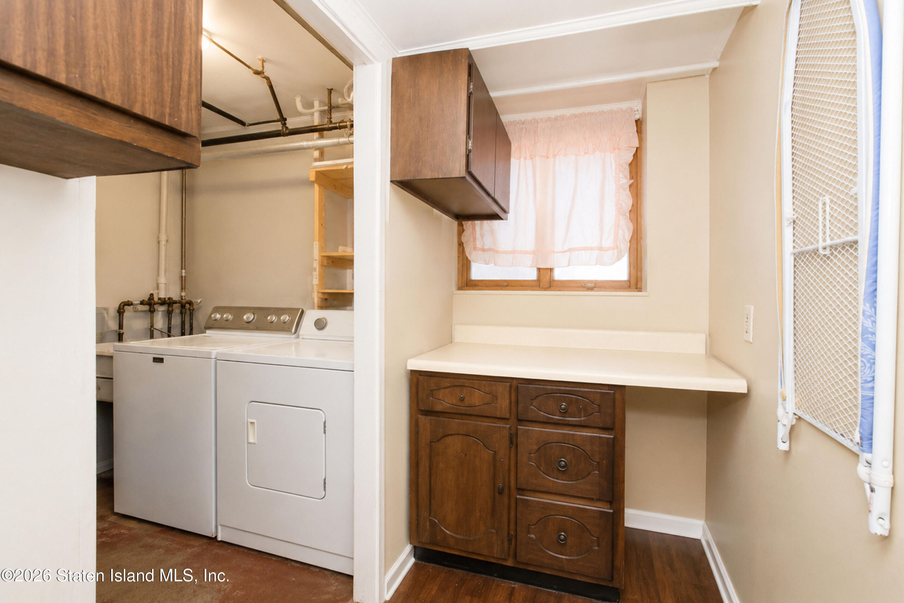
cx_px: 452
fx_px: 377
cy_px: 302
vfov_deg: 77.3
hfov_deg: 100.4
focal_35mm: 15
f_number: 7.1
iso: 2000
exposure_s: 1/60
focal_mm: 10
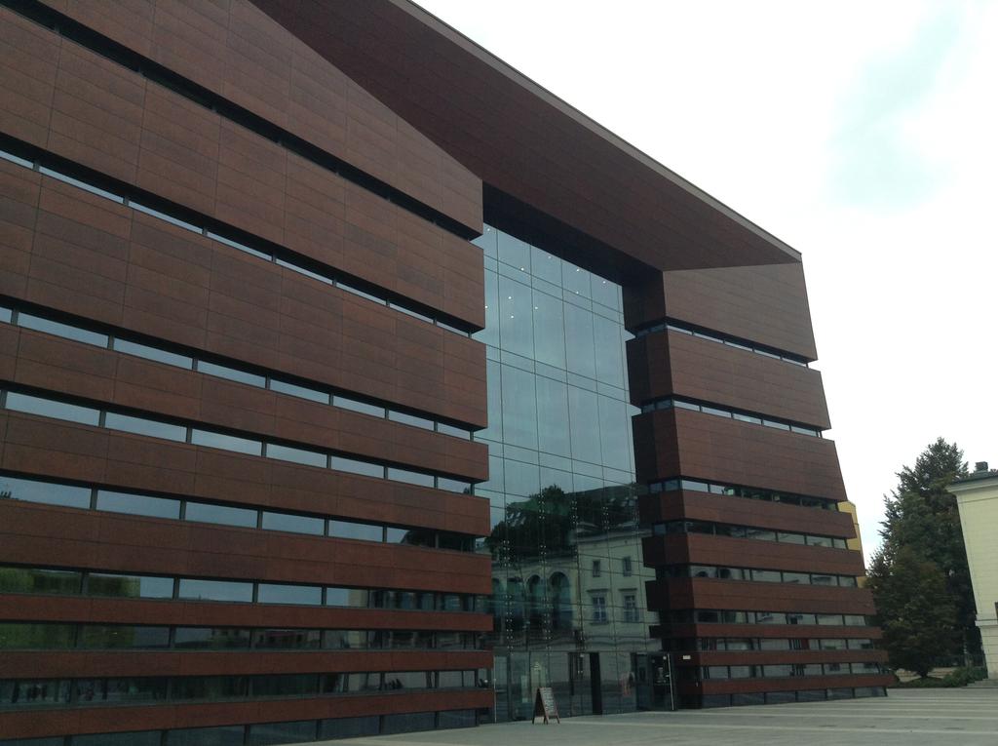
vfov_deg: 42.8
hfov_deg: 55.4
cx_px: 499
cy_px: 373
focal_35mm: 33
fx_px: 950
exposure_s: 1/123
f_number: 2.4
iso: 25
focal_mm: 3.3
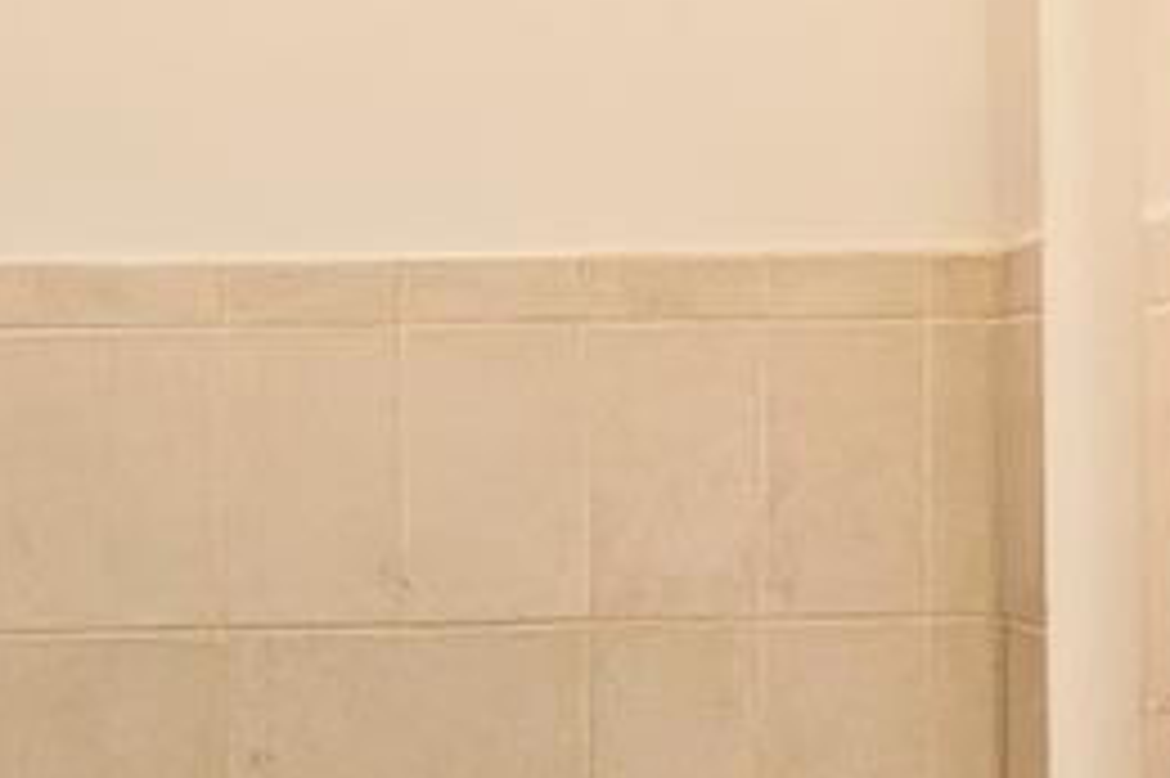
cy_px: 540
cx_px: 446
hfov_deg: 25.3
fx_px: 2598
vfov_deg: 17.0
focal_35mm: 80
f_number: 2.2
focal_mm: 2.2
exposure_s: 1/60
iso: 80
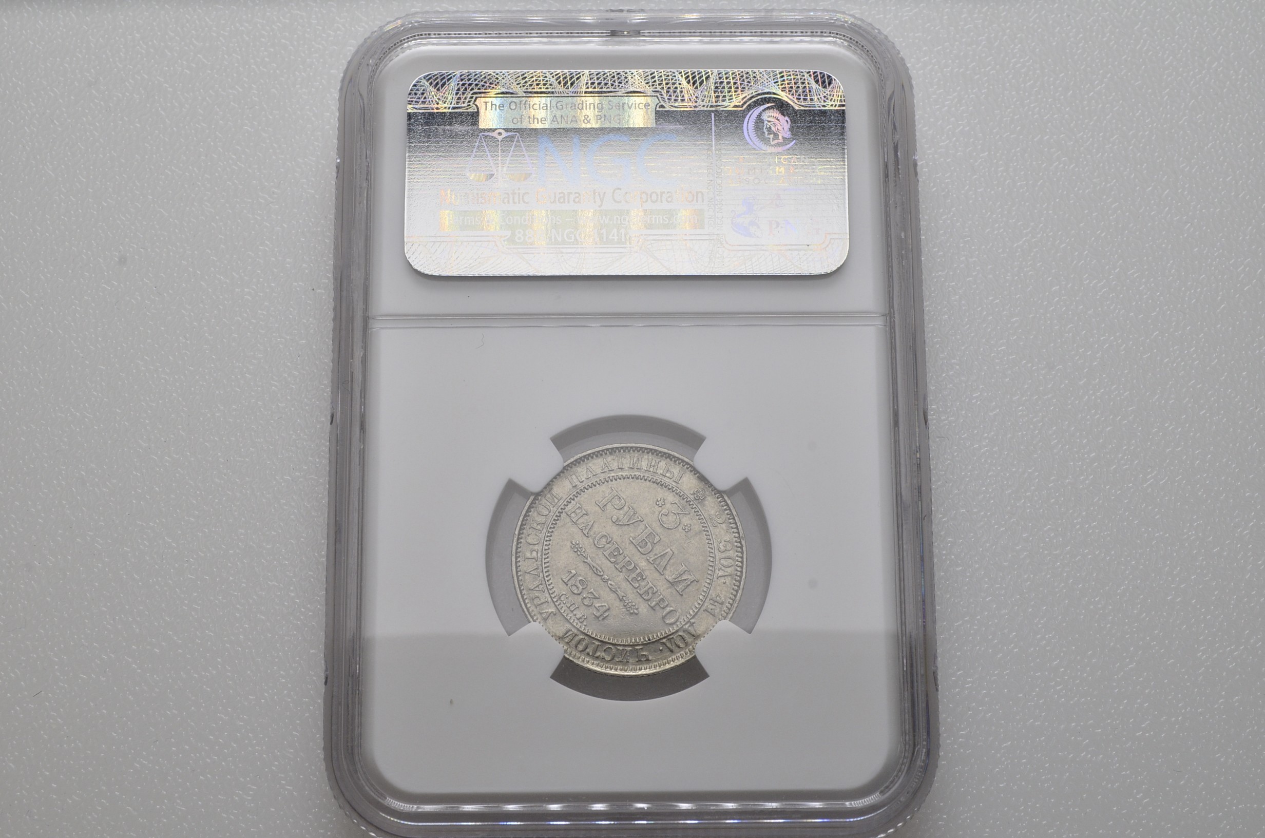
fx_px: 1841
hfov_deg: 37.9
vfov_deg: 25.6
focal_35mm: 52
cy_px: 419
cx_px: 632
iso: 400
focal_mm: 35
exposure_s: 1/250
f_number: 14
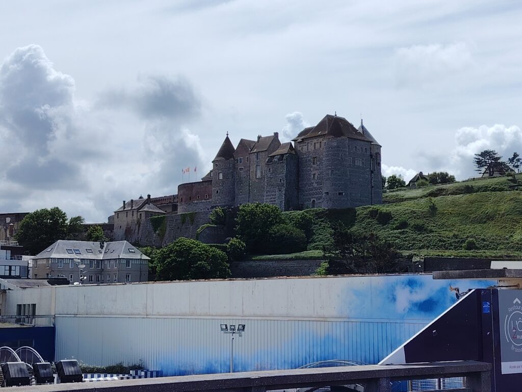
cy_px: 196
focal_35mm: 60
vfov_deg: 24.4
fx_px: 905
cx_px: 261
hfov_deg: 32.2
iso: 100
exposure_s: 1/1648
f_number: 1.75
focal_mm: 5.25
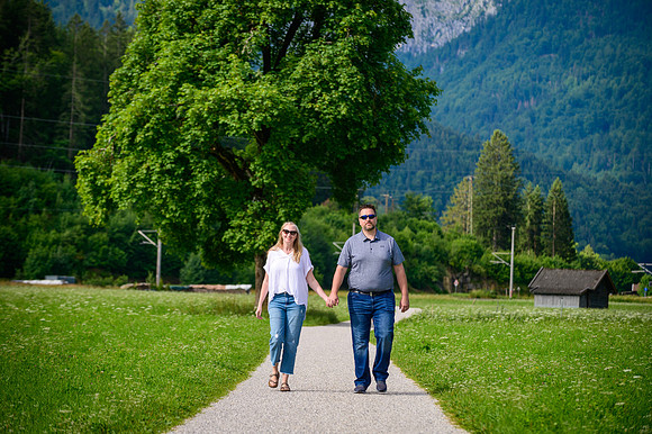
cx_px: 326
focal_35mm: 120
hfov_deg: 17.1
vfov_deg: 11.4
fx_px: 2172
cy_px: 217
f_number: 4
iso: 125
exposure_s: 1/1000
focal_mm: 120
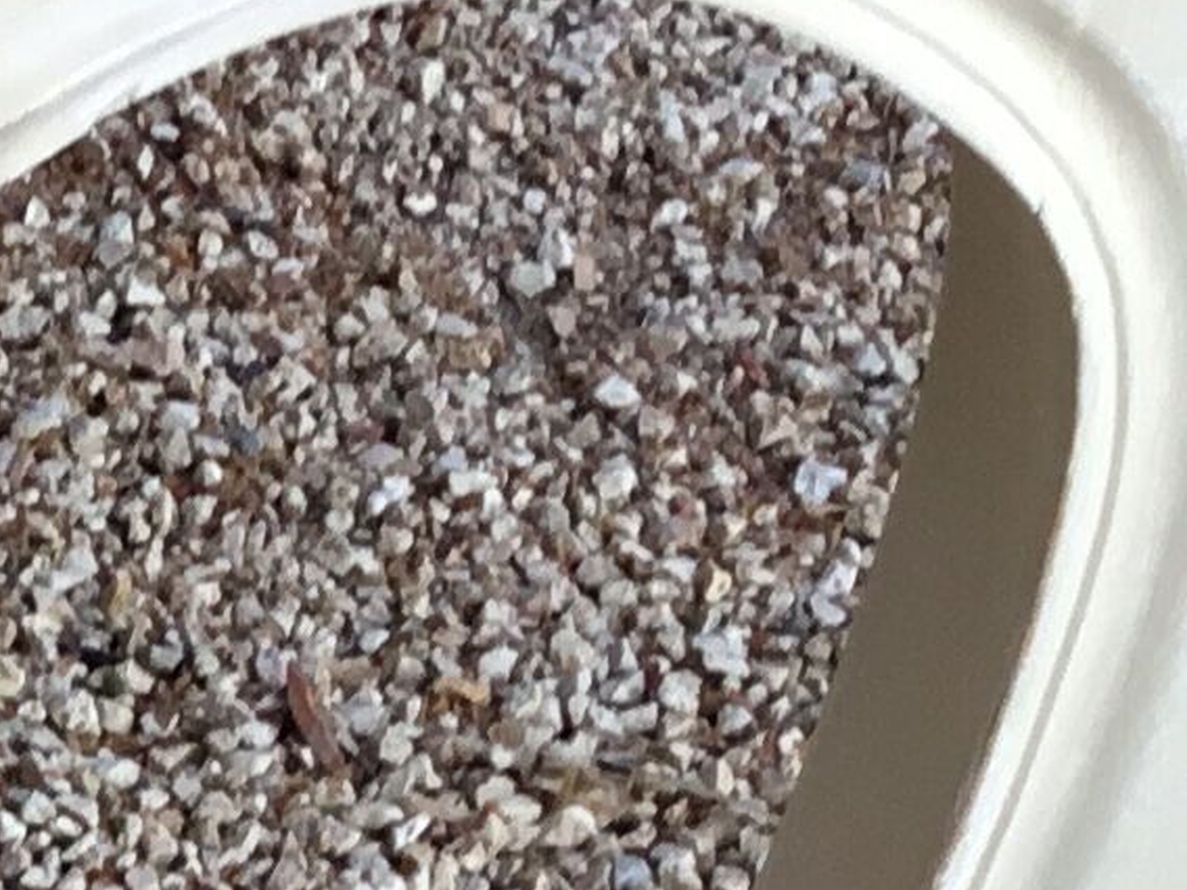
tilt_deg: -41.6
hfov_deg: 10.1
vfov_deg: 8.2
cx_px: -1321
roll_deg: +4.4
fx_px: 6104
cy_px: 1162
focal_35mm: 178
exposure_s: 1/100
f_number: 2.4
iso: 25
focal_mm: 3.3
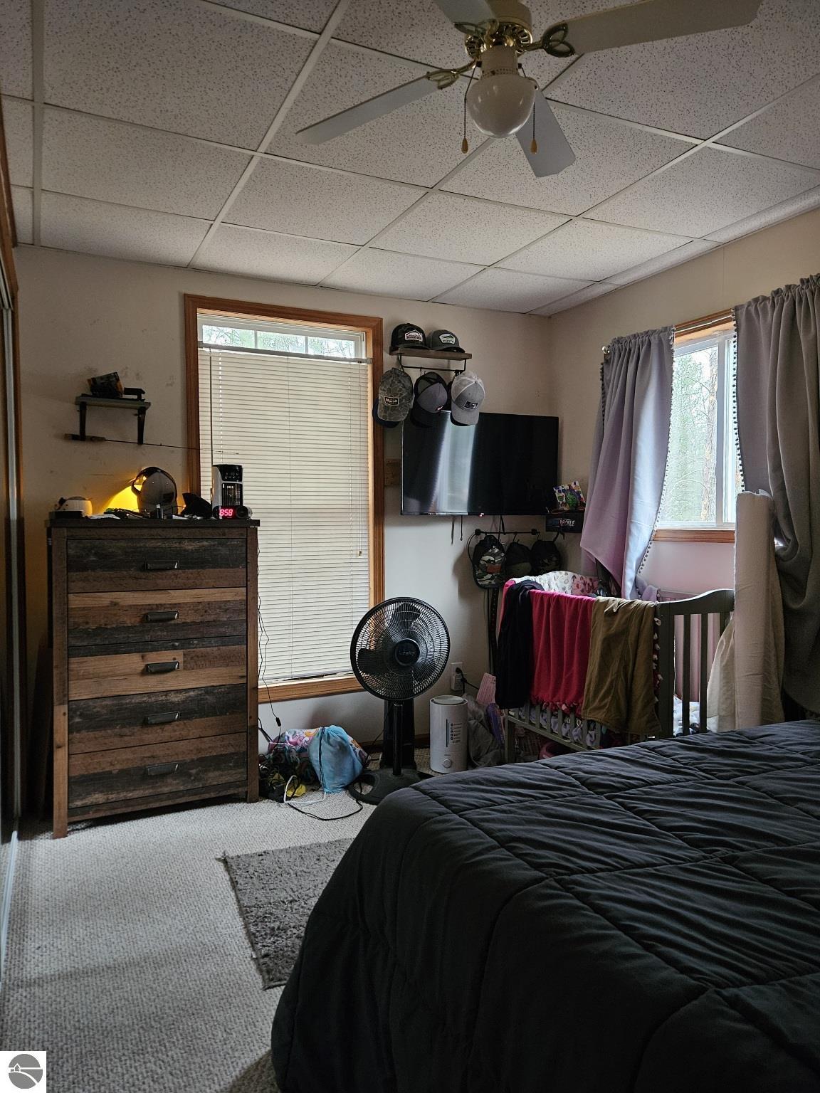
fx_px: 726
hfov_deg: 58.9
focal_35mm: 23
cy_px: 546
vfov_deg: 73.9
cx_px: 410
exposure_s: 1/30
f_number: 1.8
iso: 640
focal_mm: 5.4
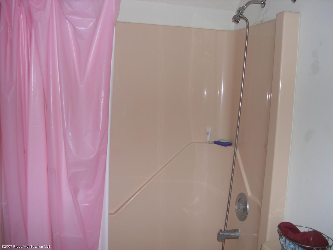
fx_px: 366
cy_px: 125
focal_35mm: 38
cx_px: 166
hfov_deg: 49.0
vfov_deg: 37.7
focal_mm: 8
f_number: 2.8
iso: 100
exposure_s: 1/60
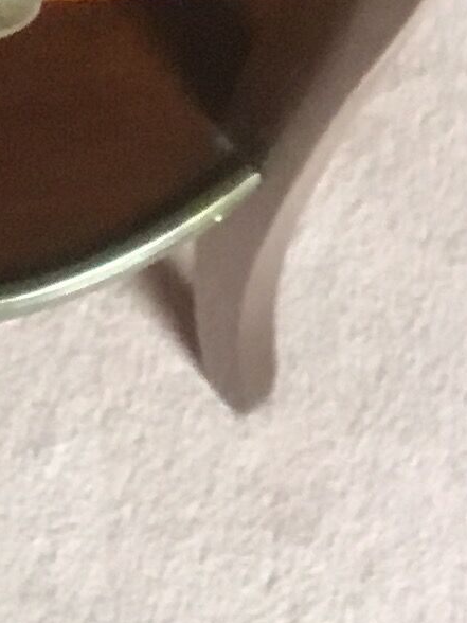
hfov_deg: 8.5
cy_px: -720
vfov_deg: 10.4
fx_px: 3094
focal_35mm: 172
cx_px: -97
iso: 200
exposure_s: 1/20
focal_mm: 3.3
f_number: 2.4
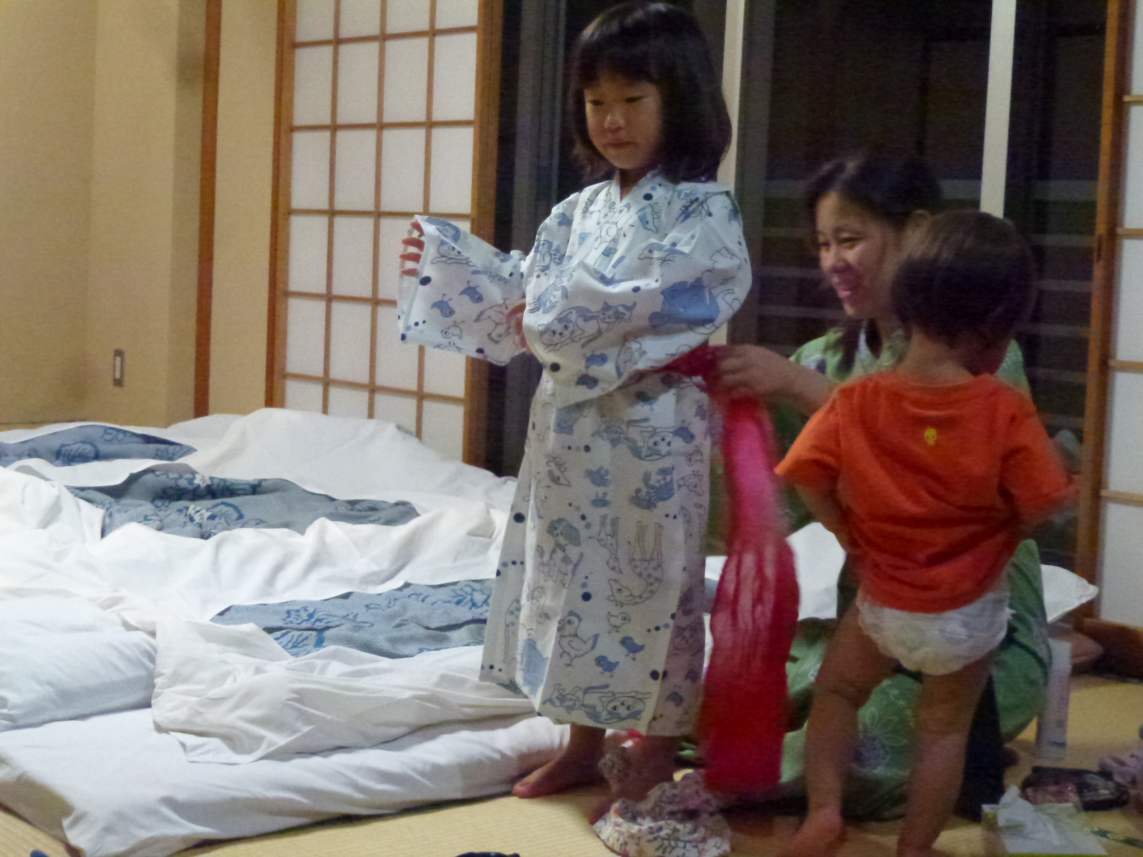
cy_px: 428
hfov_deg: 33.8
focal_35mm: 57
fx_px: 1882
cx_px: 572
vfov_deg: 25.7
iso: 1600
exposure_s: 1/50
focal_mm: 10.1
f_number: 4.4
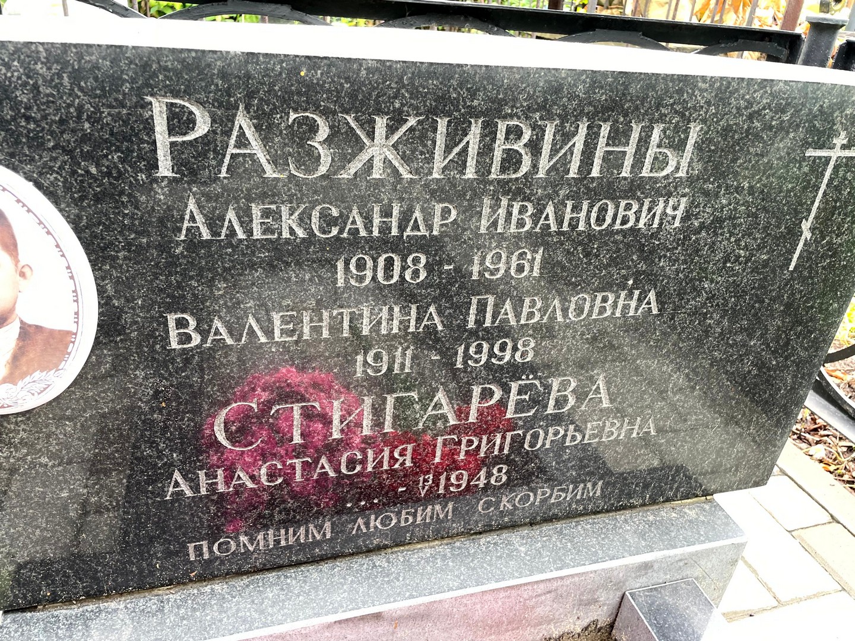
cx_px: 428
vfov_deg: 53.1
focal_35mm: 26
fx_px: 642
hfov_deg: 67.3
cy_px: 320
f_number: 1.6
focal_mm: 4.2
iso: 64
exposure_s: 1/121
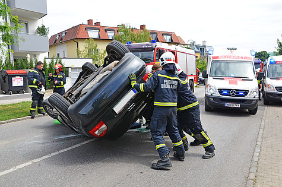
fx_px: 246
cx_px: 141
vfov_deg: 41.6
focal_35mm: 32
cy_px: 94
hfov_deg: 59.6
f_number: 7.1
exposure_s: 1/200
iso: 200
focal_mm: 21
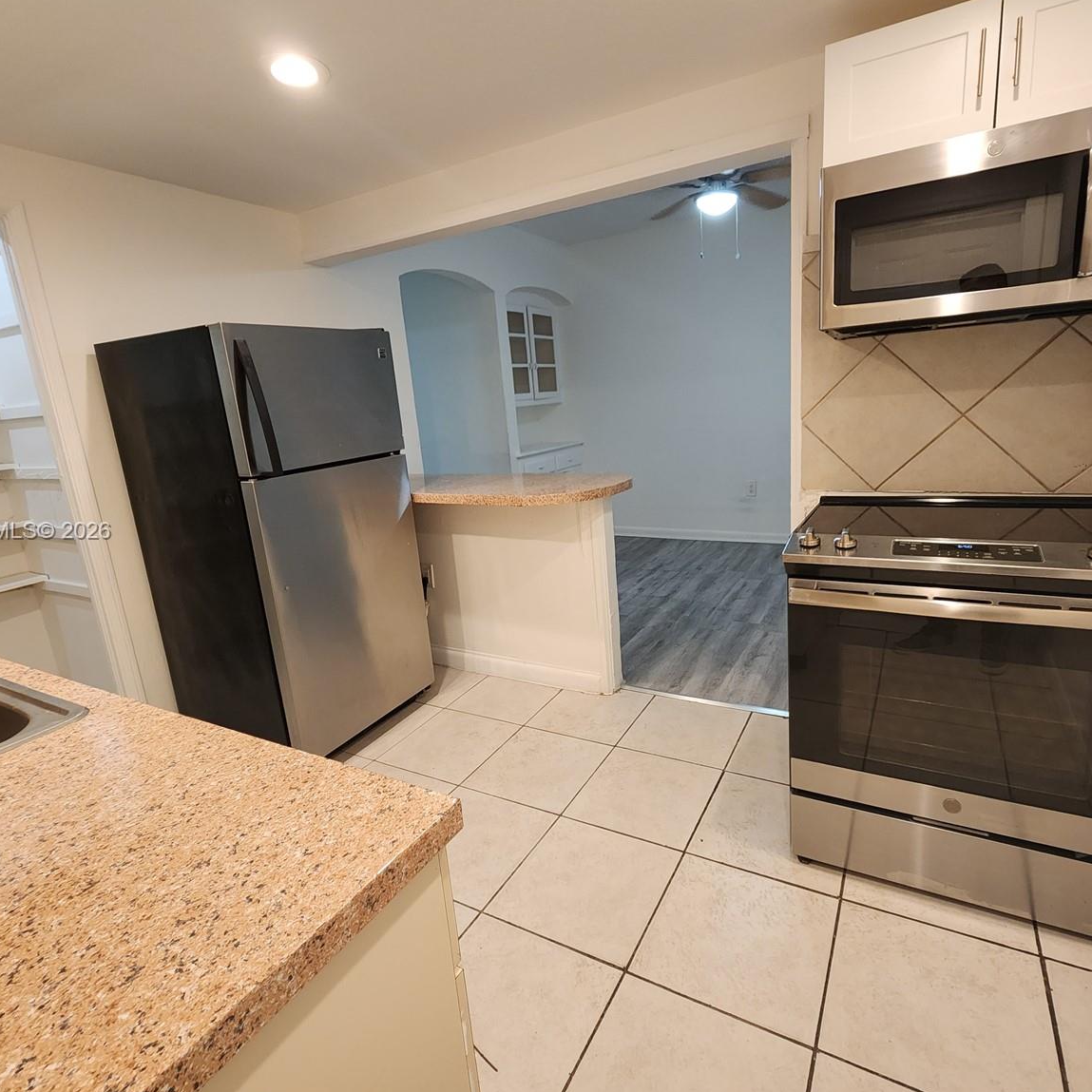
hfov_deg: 87.4
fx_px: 571
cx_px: 575
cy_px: 532
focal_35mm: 16
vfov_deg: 87.4
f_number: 2.2
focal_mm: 2.2
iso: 320
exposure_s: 1/60
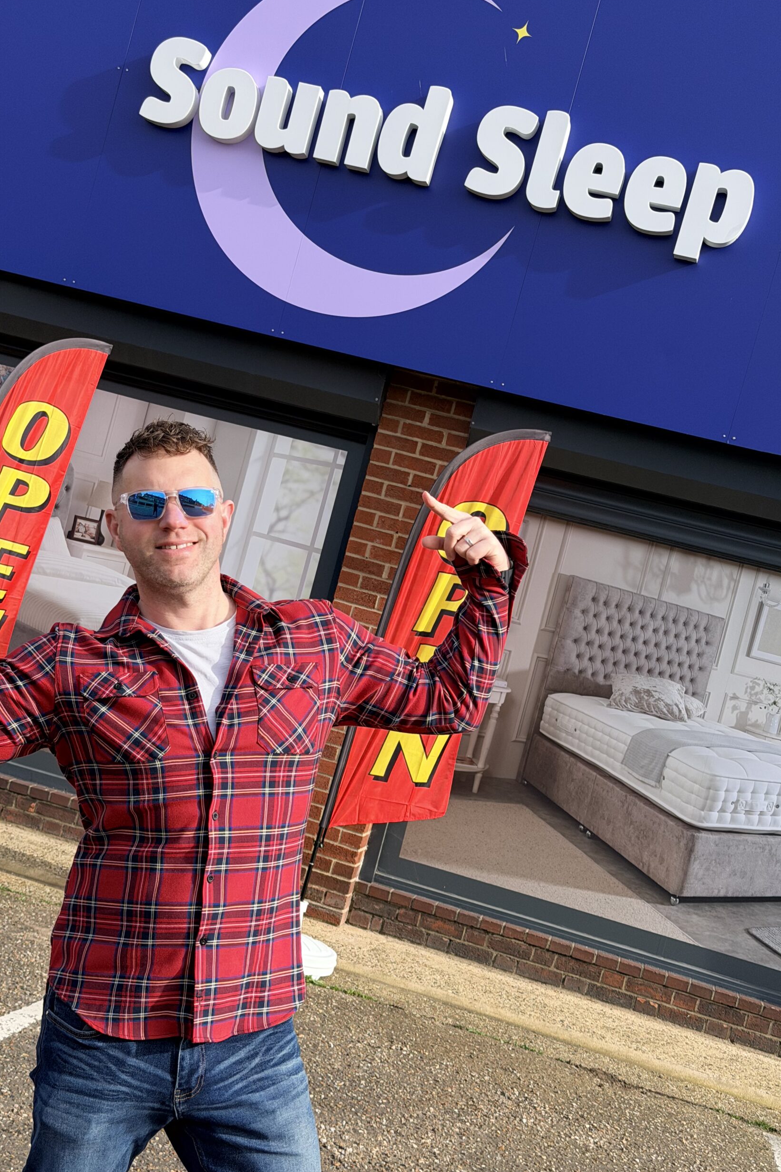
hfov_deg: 26.0
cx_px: 358
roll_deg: -14.9
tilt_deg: -0.1
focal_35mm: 52
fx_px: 1693
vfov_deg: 38.2
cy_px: 588
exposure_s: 1/3226
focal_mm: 6.76
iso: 64
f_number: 1.78
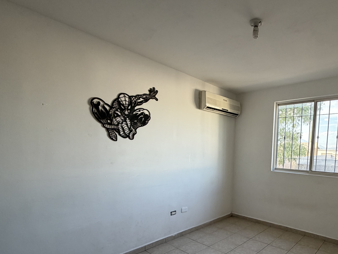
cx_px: 236
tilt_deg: -5.1
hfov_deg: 75.5
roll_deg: -0.8
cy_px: 174
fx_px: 205
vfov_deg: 61.5
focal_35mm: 21
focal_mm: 2.22
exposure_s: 1/121
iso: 200
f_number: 2.2
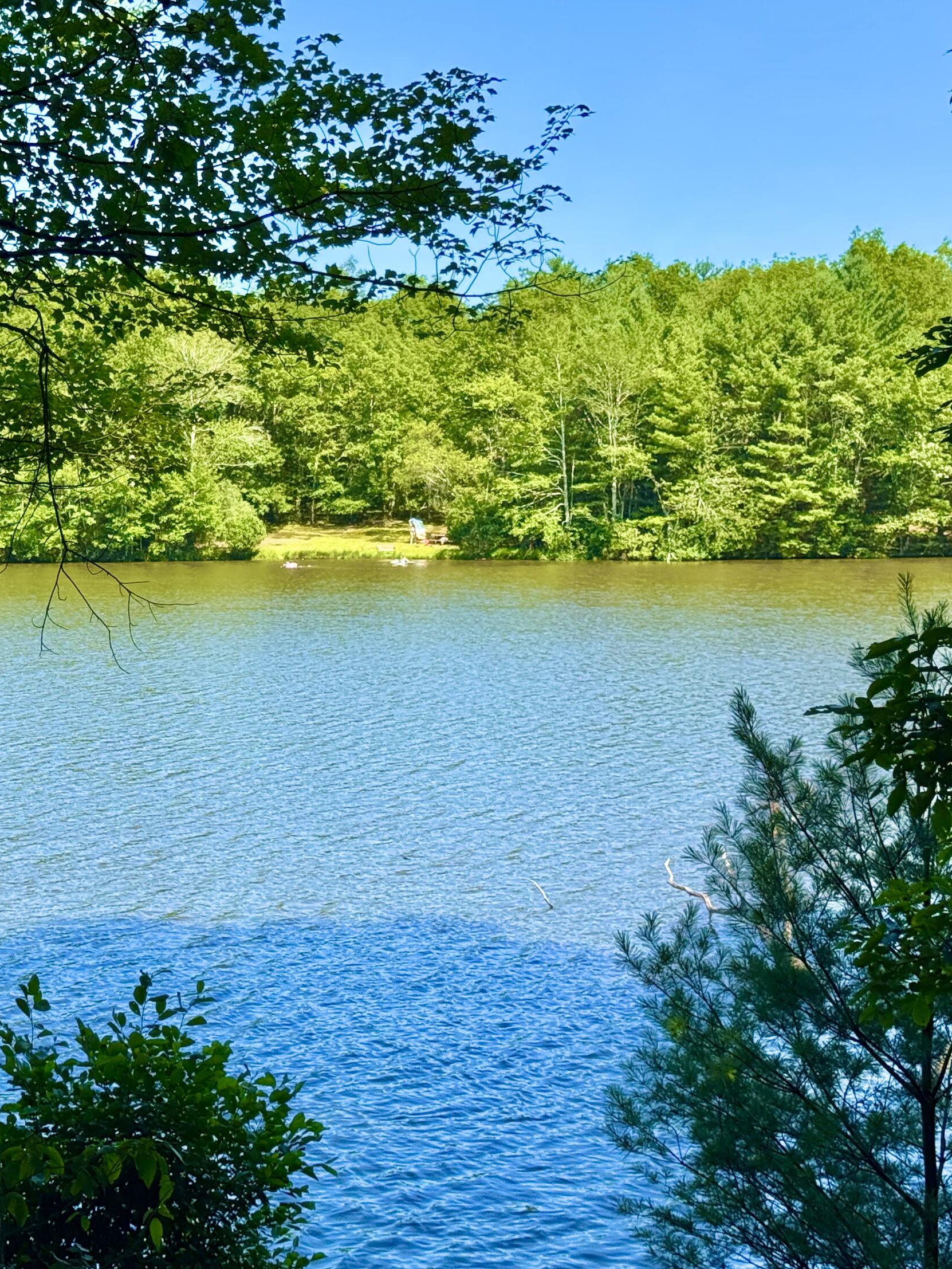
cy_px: 631
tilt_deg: -3.8
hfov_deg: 22.1
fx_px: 2383
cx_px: 122
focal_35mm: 65
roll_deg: +0.8
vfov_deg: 29.8
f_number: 1.78
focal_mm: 6.76
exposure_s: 1/1770
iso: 64
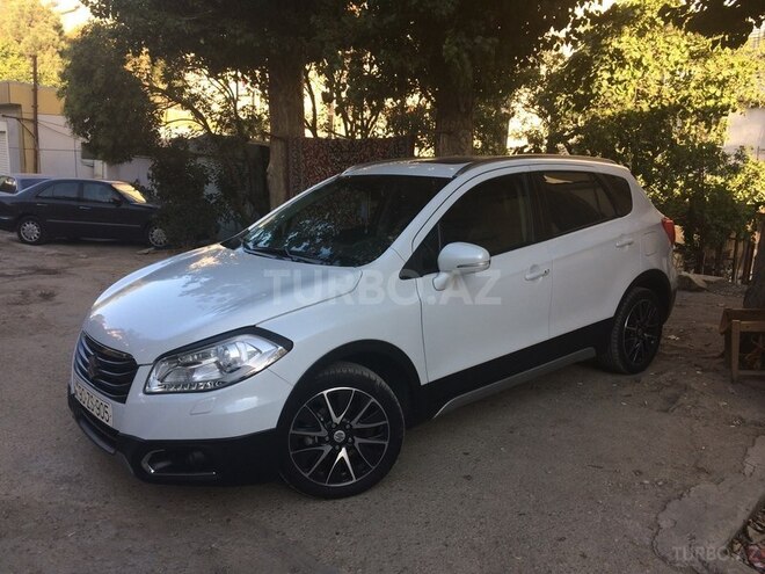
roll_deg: -2.4
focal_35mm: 29
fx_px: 641
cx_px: 382
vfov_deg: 48.2
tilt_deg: -12.0
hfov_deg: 61.7
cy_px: 287
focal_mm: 4.15
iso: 32
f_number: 2.2
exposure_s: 1/323
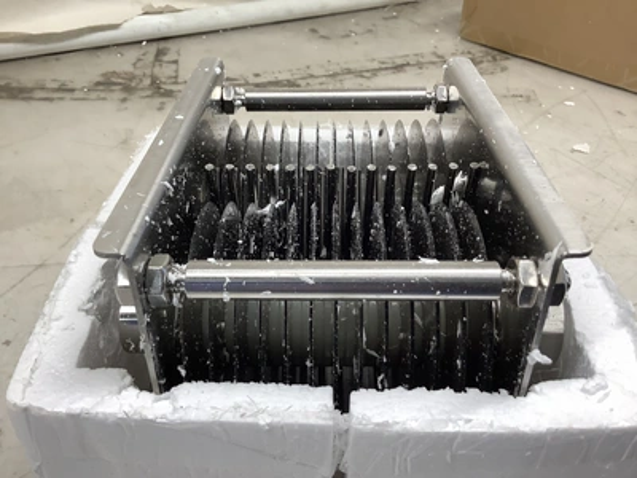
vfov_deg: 45.4
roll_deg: +0.0
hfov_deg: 58.4
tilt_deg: -38.3
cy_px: 239
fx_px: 570
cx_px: 318
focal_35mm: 31
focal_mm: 3.3
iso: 100
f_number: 2.4
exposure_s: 1/120
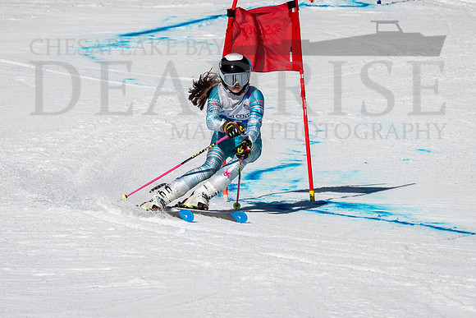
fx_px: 13576
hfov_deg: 2.0
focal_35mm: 1027
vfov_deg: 1.3
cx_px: 206
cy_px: 154
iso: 200
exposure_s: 1/2000
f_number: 8
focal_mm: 400
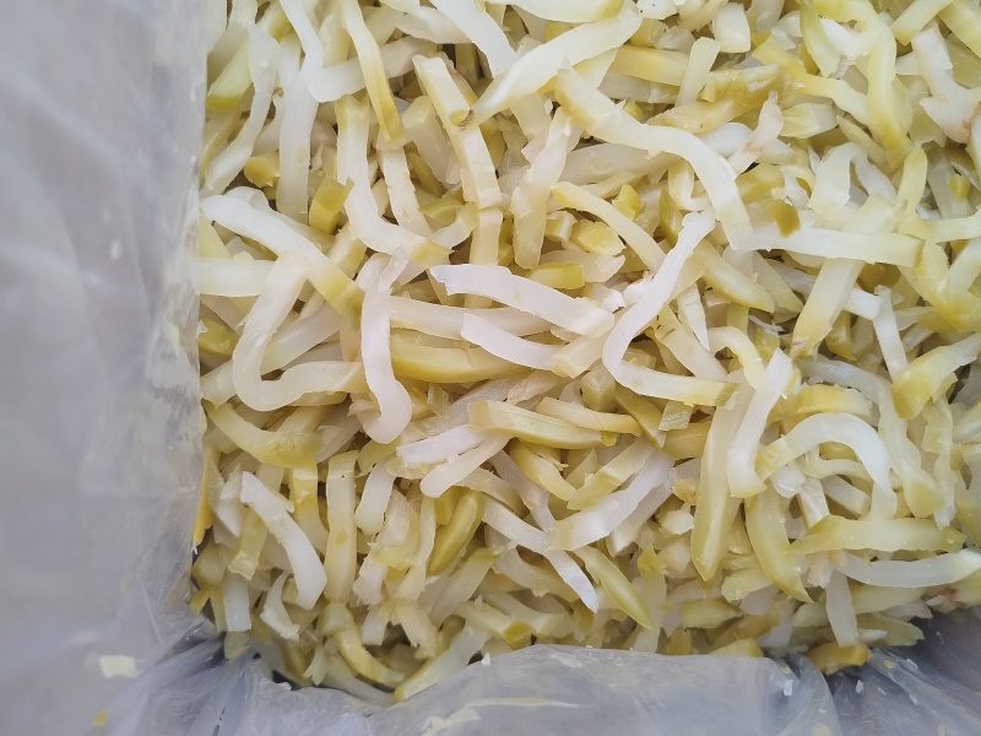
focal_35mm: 23
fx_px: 652
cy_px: 368
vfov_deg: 58.9
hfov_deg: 73.9
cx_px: 490
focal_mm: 5.52
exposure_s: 1/190
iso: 100
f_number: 1.9
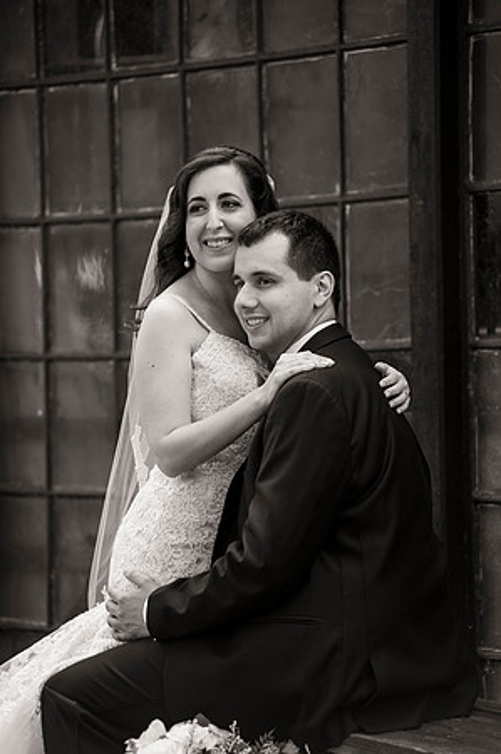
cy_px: 377
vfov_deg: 14.2
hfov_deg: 9.4
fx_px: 3034
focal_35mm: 145
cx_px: 250
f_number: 3.2
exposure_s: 1/500
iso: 200
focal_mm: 145
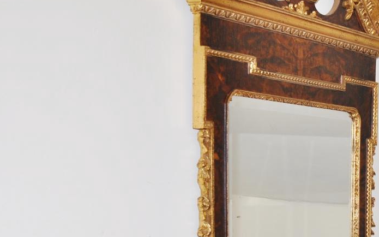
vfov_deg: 15.4
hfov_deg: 22.6
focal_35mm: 81
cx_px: 504
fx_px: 836
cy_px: 303
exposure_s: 1/60
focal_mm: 18
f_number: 5.6
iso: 200
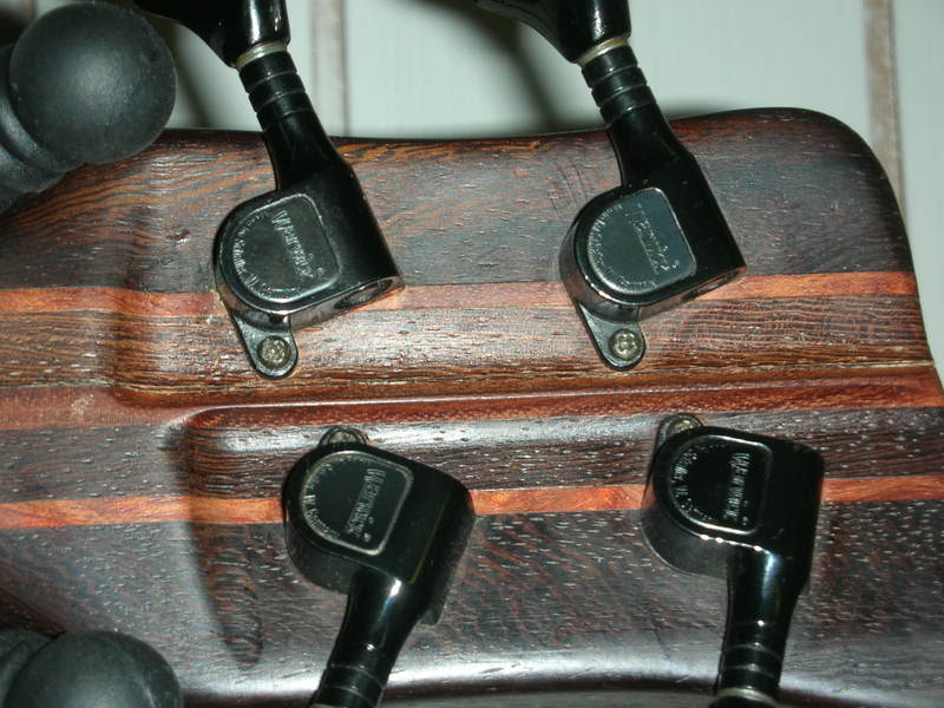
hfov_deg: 18.7
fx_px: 2863
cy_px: 354
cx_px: 472
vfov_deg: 14.1
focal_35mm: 105
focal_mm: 17.4
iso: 50
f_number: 5.4
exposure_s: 1/120
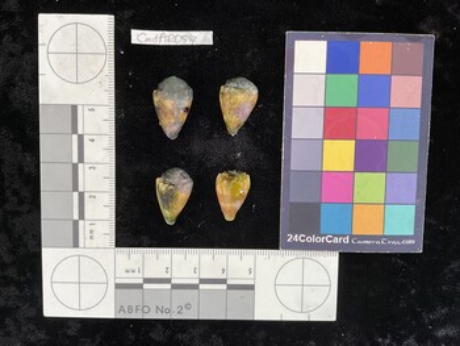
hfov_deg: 61.6
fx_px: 386
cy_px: 173
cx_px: 230
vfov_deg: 48.3
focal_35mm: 29
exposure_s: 1/60
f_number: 1.8
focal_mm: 3
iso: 50
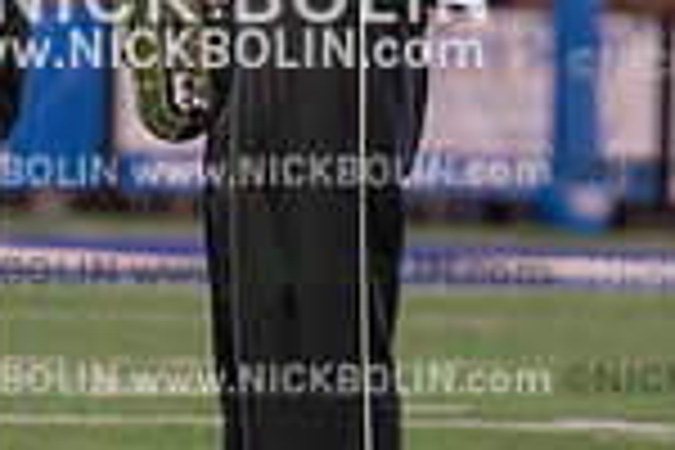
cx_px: 202
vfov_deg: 1.8
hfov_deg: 2.7
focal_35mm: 774
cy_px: -144
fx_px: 14511
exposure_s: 1/320
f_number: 2.8
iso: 4000
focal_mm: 200
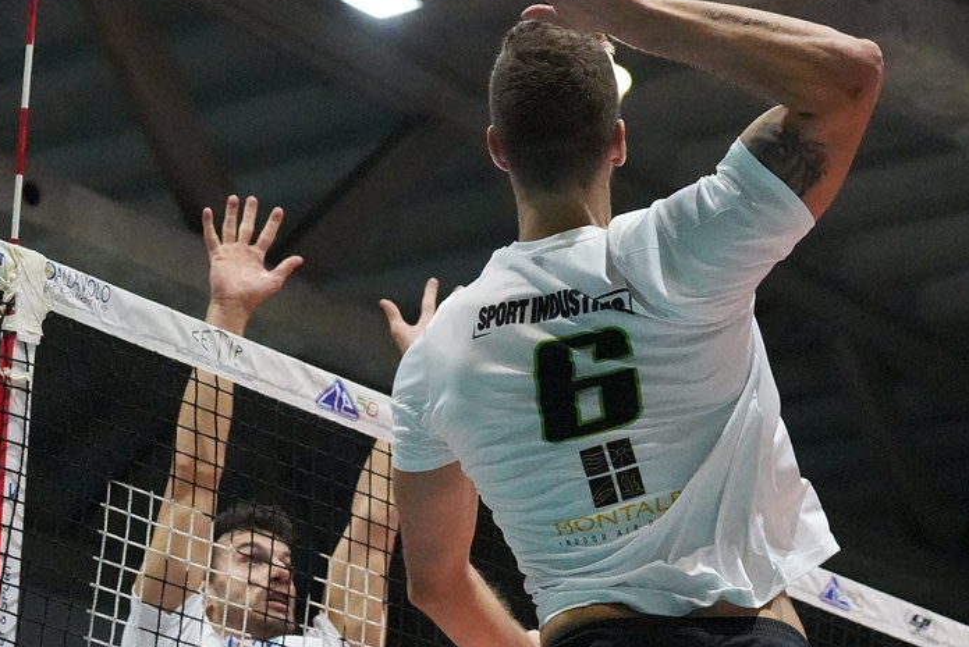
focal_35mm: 137
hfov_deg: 15.0
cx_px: 458
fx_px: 3690
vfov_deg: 10.0
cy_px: 241
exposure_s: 1/2500
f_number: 4
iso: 20000
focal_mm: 59
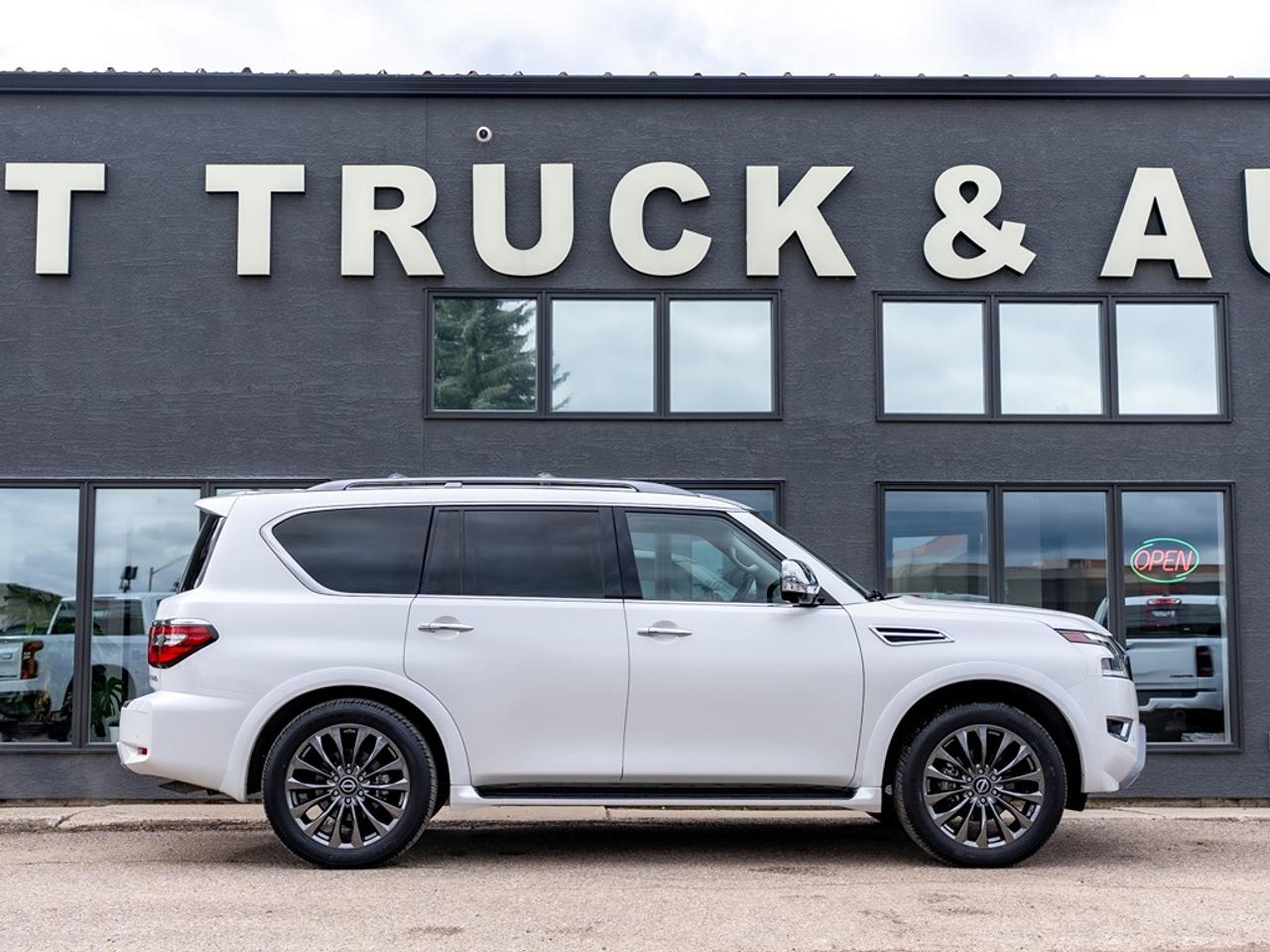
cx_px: 621
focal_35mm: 50
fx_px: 1842
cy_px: 458
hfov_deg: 38.0
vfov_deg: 29.0
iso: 100
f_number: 4
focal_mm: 37.3
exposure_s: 1/800
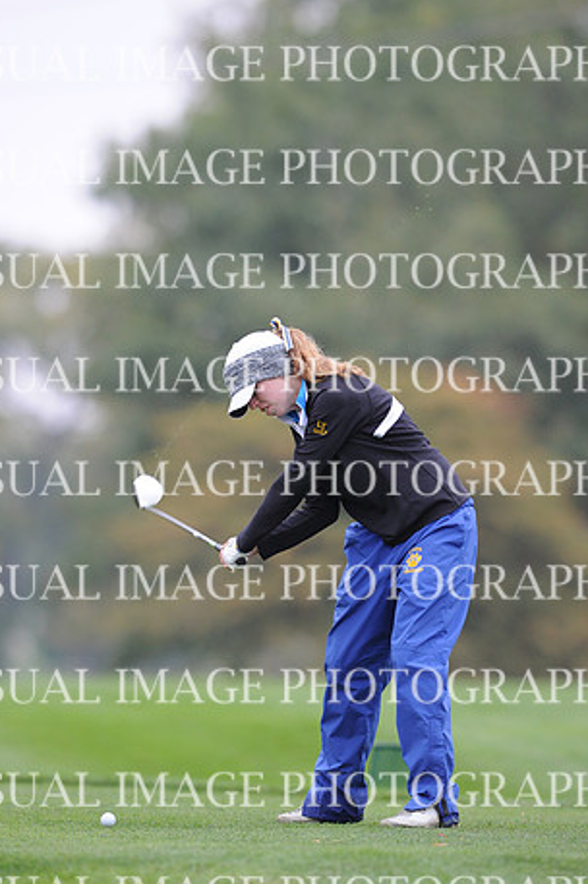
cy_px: 426
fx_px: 12464
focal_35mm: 508
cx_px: 267
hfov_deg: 2.7
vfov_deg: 4.1
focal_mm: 400
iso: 1250
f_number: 4
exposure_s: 1/2000
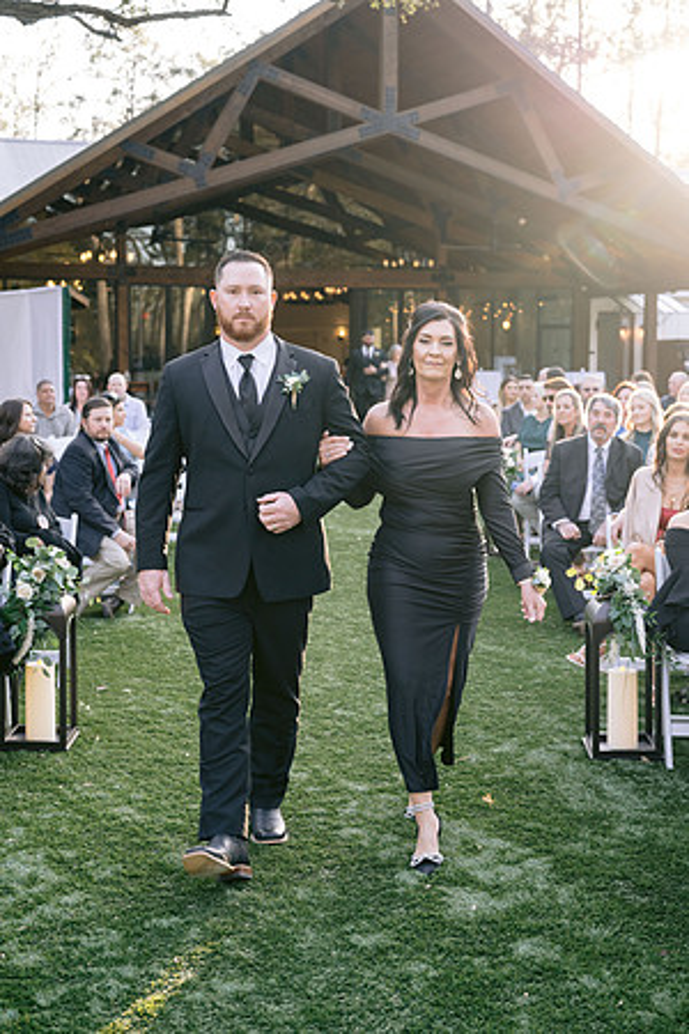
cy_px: 517
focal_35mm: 50
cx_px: 344
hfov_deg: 27.0
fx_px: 1435
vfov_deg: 39.6
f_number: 4
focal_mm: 50
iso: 400
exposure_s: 1/200
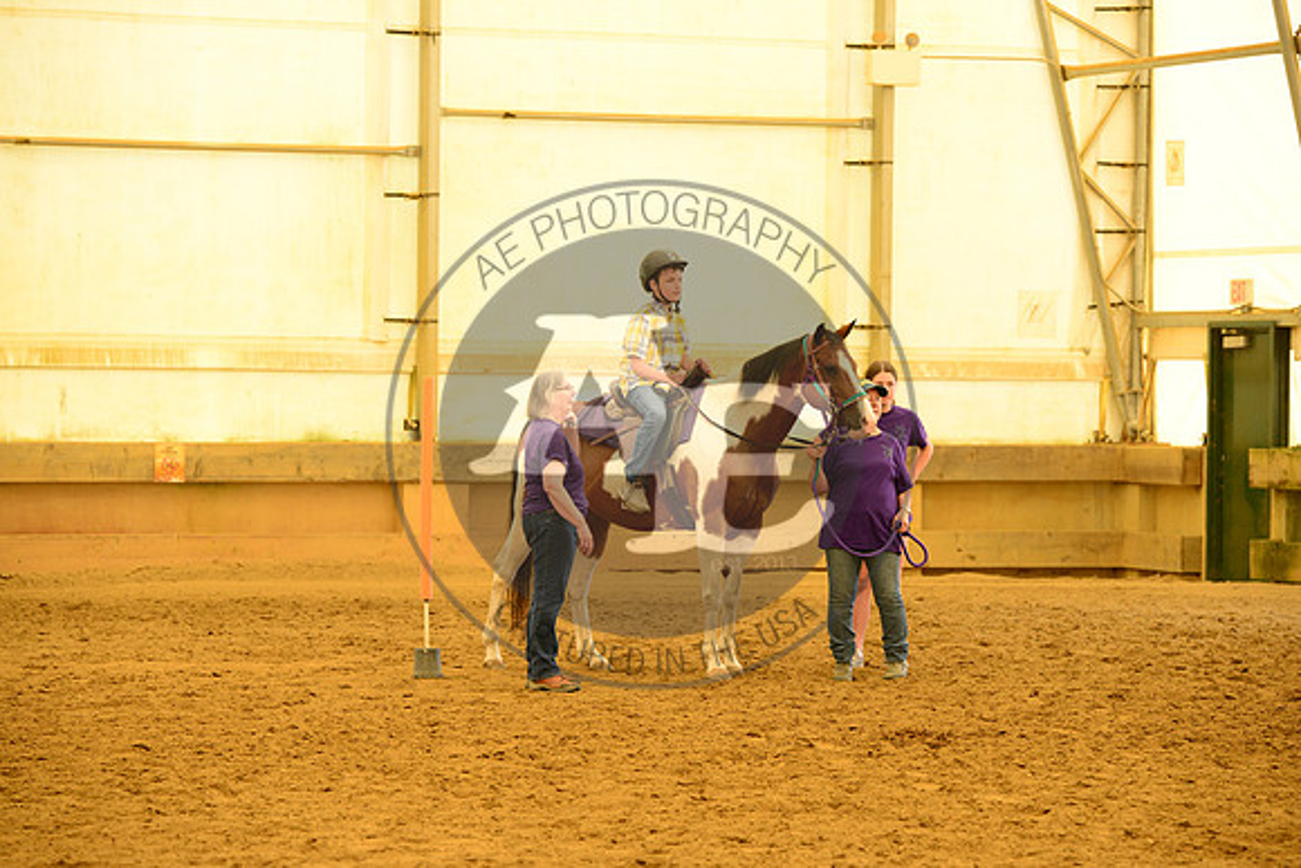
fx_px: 5422
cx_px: 650
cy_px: 434
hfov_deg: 13.7
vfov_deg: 9.2
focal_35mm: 150
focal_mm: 150
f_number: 5
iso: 800
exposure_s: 1/250
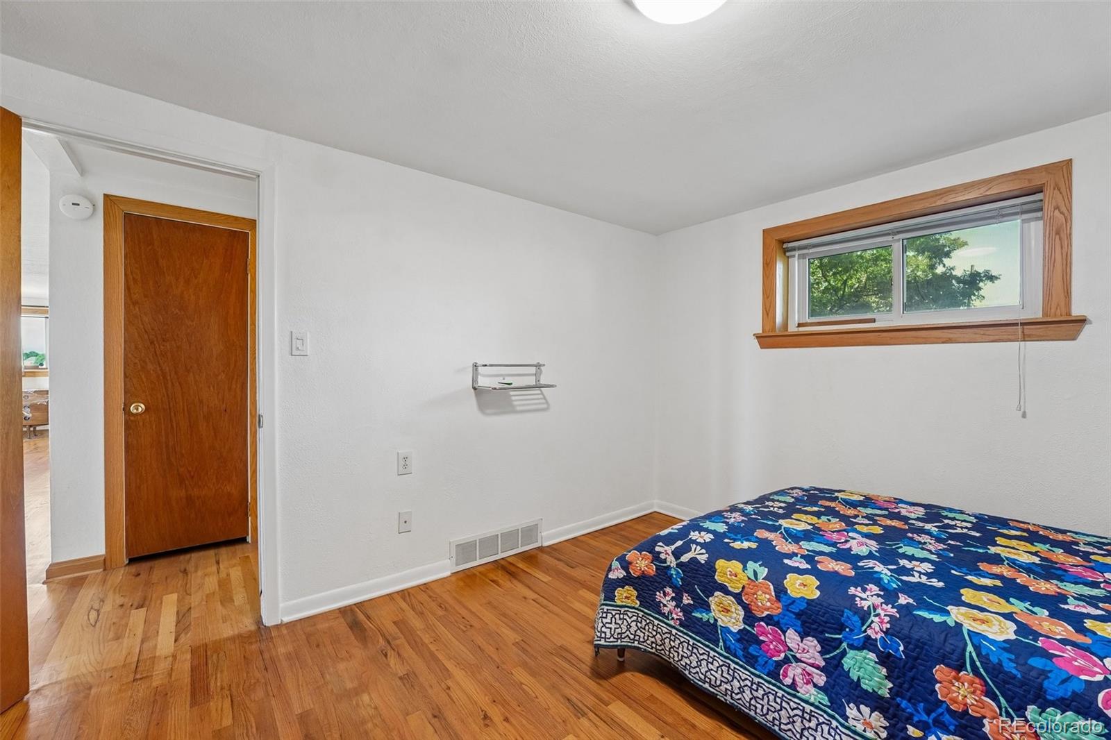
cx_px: 556
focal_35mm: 14
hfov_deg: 104.3
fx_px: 432
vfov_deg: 81.2
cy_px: 370
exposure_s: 1/5
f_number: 8
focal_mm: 14
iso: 400
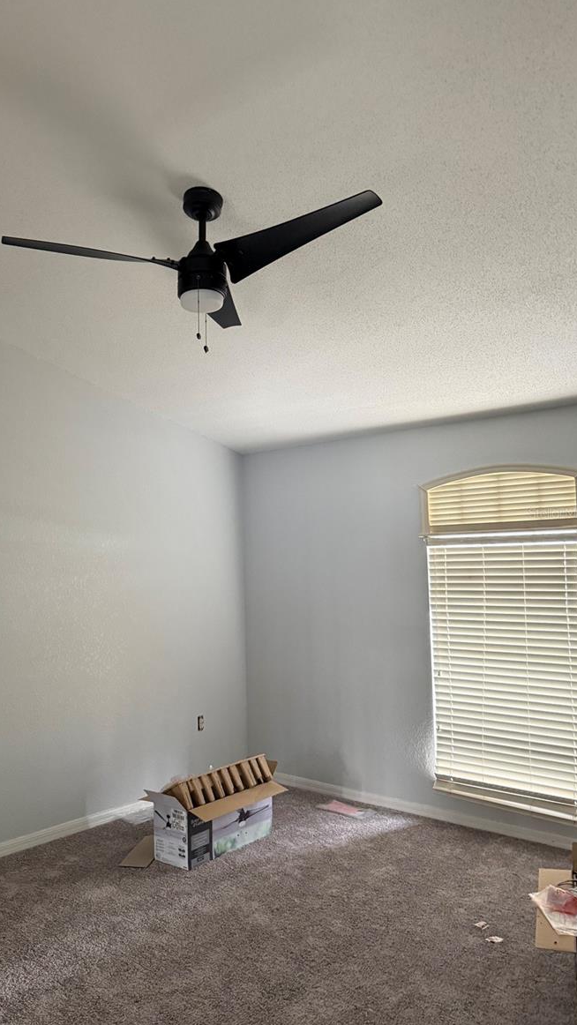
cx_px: 194
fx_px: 734
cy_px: 512
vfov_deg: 69.9
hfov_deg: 42.4
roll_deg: -0.1
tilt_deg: +6.3
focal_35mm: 27
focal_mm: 6.76
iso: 640
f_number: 1.78
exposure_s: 1/60
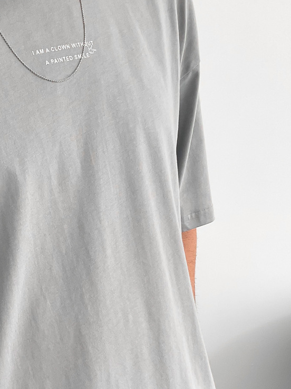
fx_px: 707
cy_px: 316
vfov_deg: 30.0
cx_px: 57
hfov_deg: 22.9
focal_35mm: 63
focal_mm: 3
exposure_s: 1/120
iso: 50
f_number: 1.8
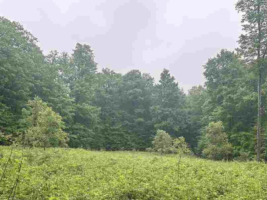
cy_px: 153
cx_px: 137
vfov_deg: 36.7
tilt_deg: +0.3
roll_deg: -0.2
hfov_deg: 49.0
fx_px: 293
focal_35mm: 38
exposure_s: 1/630
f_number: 1.78
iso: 80
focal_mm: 6.86
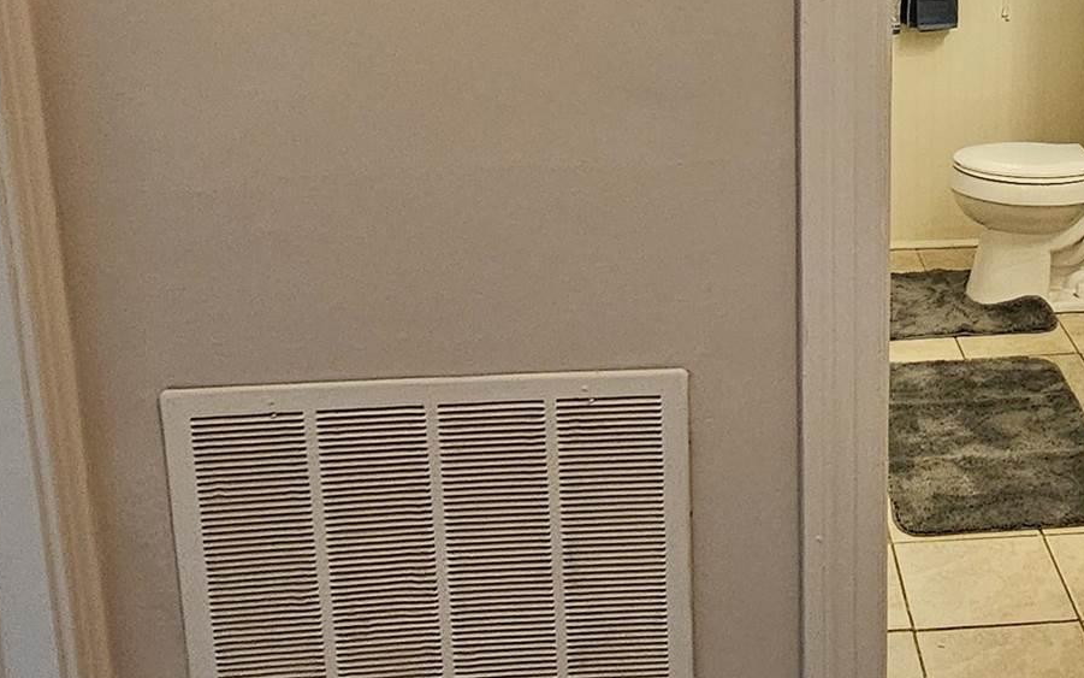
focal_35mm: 47
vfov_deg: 27.0
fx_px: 1388
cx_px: 906
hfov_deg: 40.4
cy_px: 148
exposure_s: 1/60
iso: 400
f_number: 2.2
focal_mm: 2.2
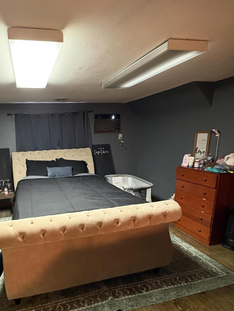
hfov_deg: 60.4
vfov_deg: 78.5
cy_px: 178
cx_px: 62
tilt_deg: -12.0
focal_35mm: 21
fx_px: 189
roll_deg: +2.2
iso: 800
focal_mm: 2.22
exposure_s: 1/40
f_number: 2.2
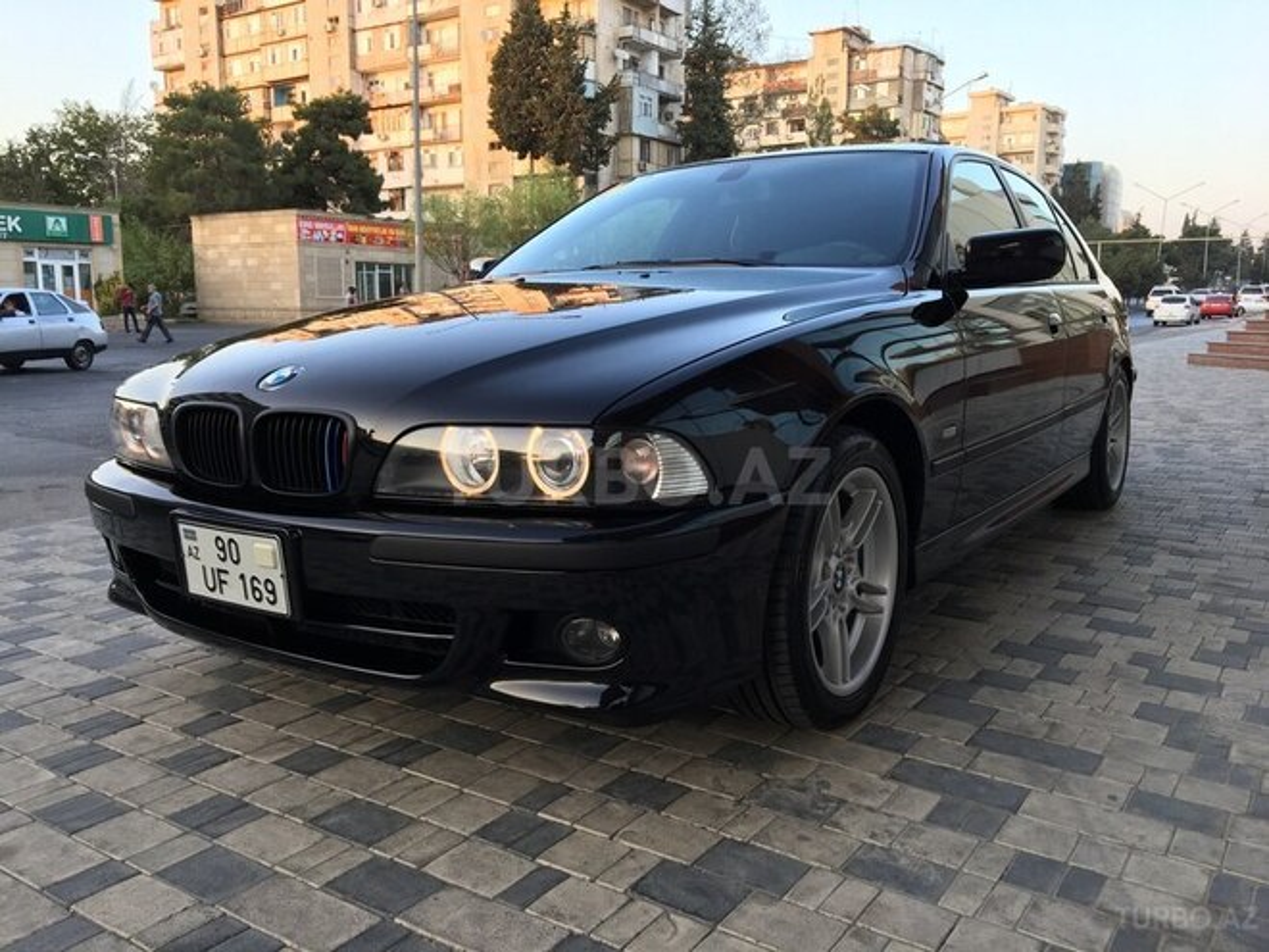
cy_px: 476
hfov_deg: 61.7
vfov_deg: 48.2
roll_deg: -0.5
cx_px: 634
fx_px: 1063
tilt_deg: -8.5
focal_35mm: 29
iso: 25
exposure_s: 1/50
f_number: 2.2
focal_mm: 4.15
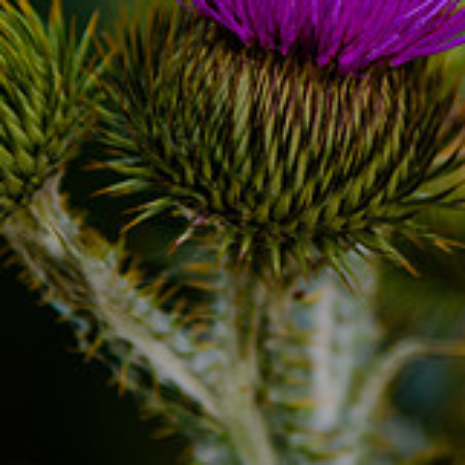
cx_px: 512
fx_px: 6900
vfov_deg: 3.9
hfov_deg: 3.9
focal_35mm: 454
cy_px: 39
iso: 800
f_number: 4
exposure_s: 1/250
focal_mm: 120
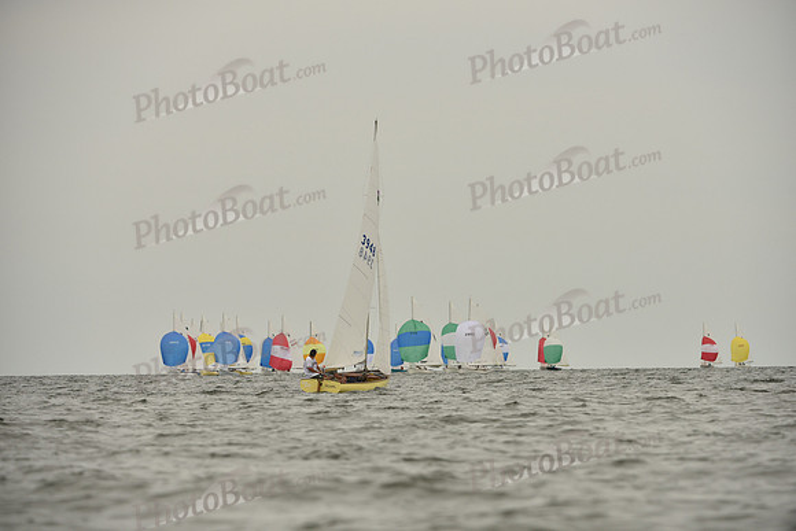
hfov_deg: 8.6
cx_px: 398
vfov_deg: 5.7
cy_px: 266
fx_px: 5308
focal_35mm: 240
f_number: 6.3
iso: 320
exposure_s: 1/1250
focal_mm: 240
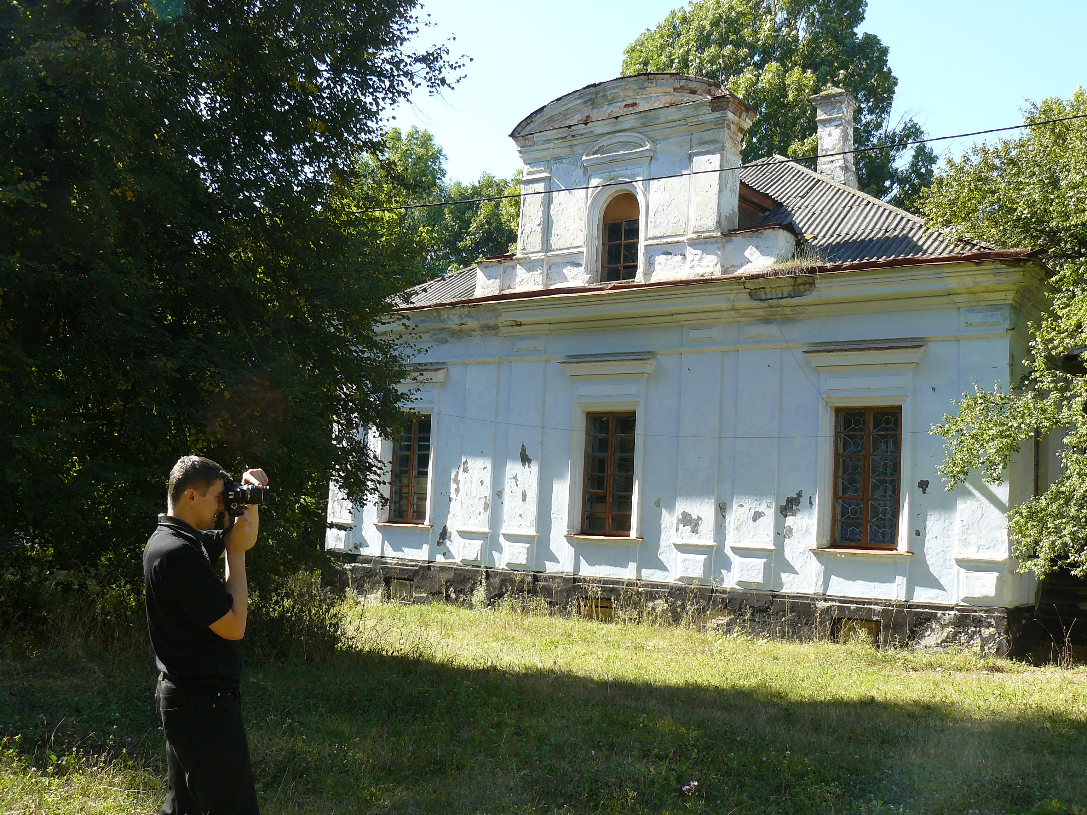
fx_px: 1130
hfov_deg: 51.4
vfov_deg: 39.7
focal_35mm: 36
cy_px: 408
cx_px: 544
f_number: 4
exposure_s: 1/200
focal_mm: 6
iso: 100
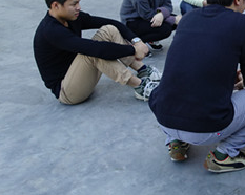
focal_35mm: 58
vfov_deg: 25.7
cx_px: 245
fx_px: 420
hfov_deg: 30.2
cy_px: 37
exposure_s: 1/400
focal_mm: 8.8
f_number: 1.8
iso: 125
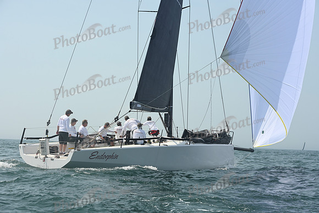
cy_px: 106
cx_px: 160
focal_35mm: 70
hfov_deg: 28.8
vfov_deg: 19.5
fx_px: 620
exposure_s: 1/1250
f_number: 8
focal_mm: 70
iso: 320
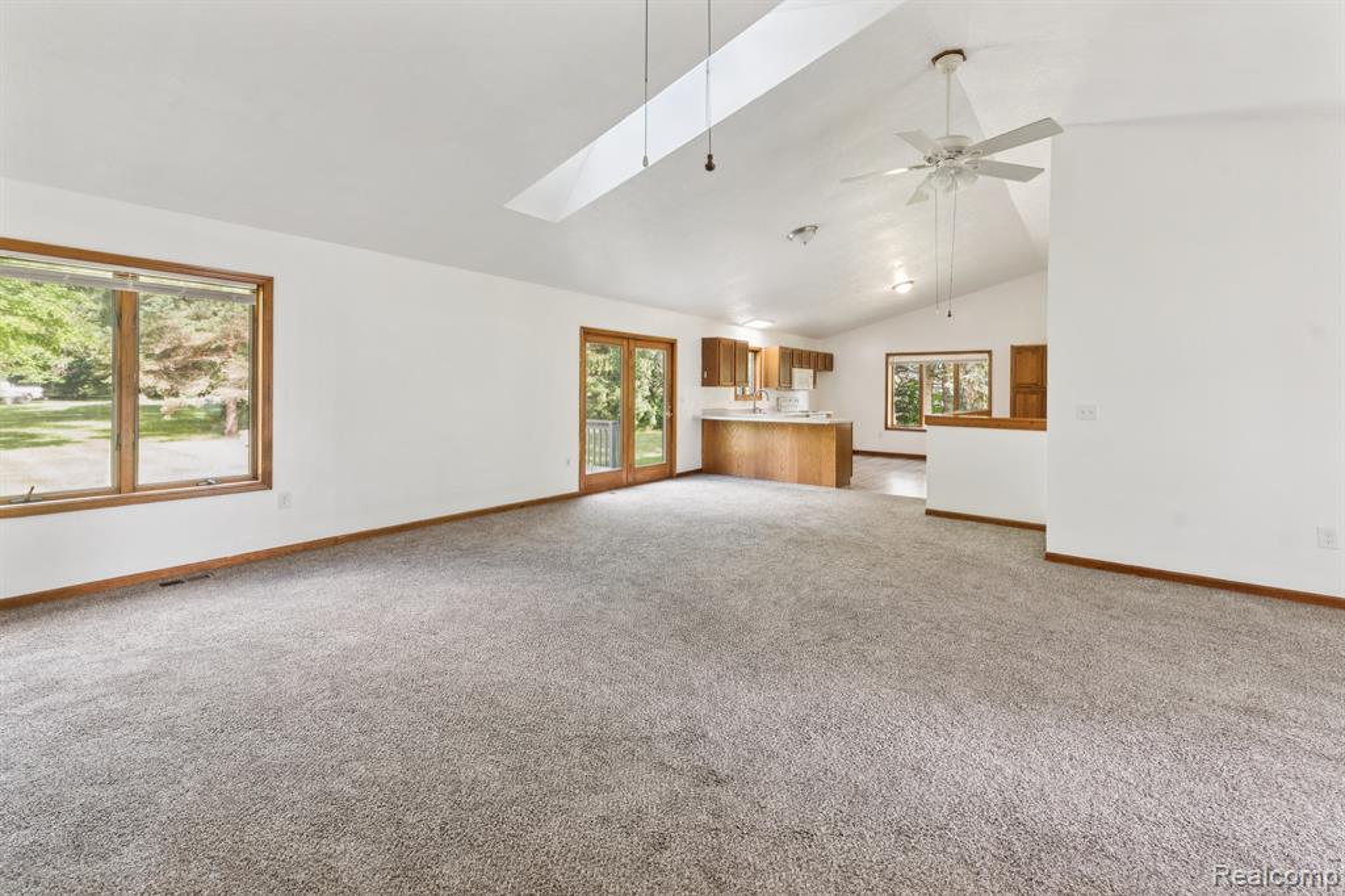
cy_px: 448
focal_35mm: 14
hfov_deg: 104.3
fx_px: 523
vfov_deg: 81.2
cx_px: 672
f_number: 8
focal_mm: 14
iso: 1000
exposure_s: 1/45
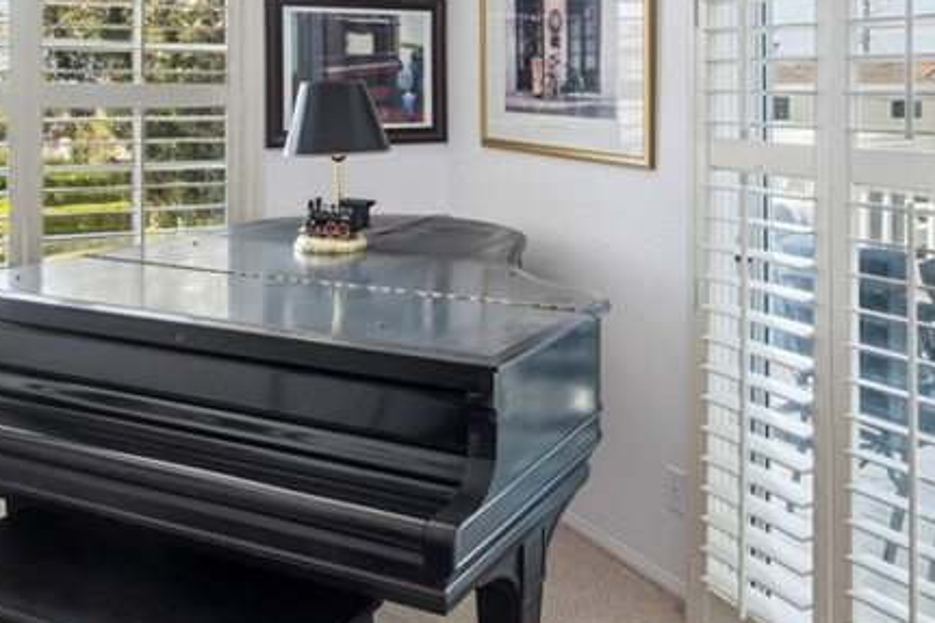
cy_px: 71
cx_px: 471
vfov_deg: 33.3
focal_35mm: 38
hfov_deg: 50.7
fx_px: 987
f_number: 9
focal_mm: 16
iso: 125
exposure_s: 1/30
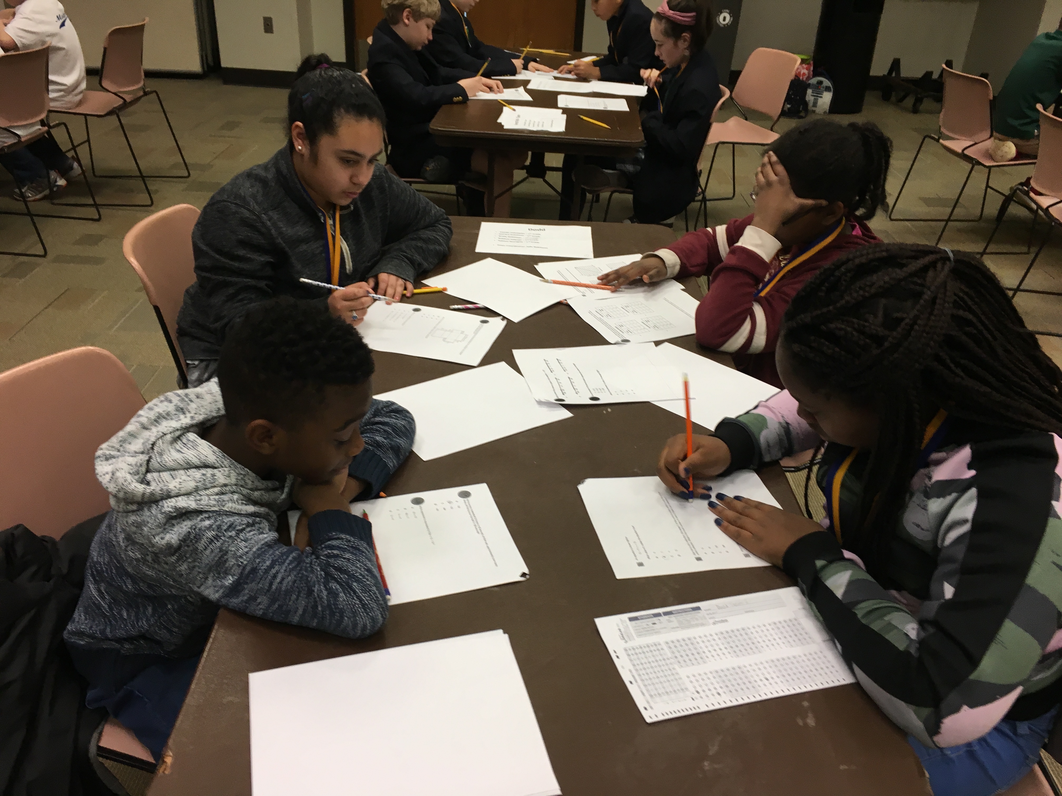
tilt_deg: -31.0
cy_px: 398
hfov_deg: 61.7
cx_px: 531
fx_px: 890
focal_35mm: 29
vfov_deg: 48.2
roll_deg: -1.6
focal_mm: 4.15
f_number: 2.2
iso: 50
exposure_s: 1/30
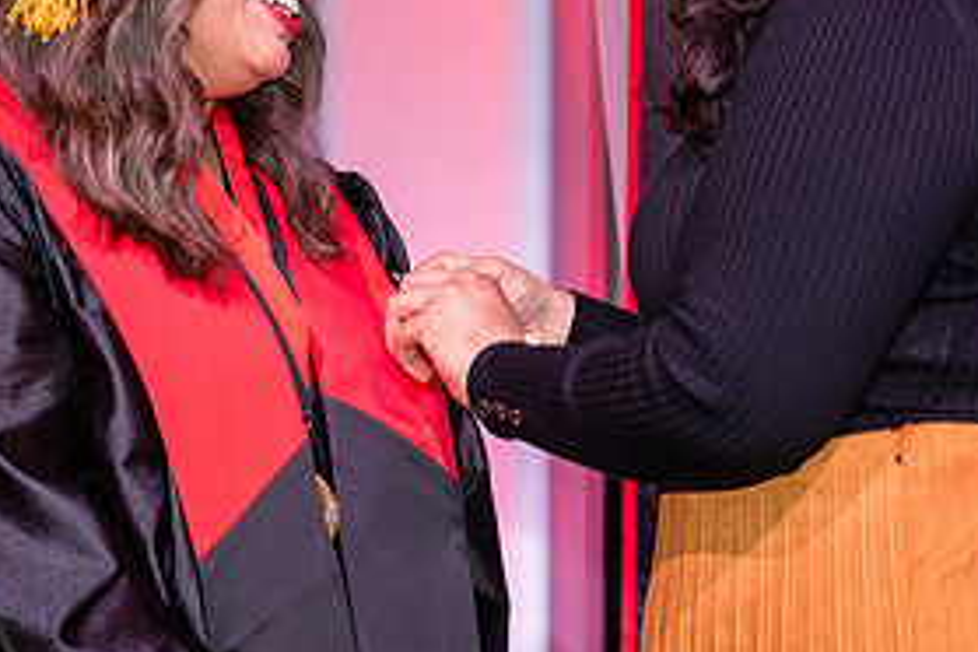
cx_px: 543
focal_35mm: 170
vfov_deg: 8.1
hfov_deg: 12.1
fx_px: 4618
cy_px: 187
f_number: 5.6
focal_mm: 70
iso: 1000
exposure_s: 1/160
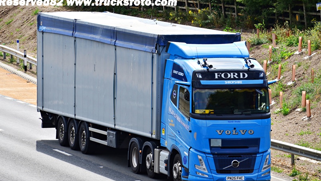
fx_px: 2281
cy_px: 103
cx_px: 160
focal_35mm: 268
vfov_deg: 4.5
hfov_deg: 8.0
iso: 200
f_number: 6.3
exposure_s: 1/1000
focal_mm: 170
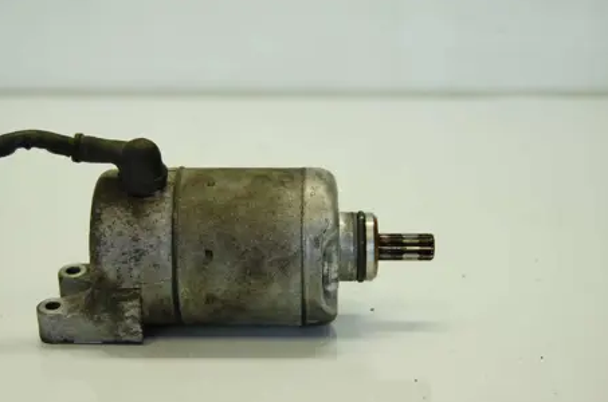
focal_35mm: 72
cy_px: 234
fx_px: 1213
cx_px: 261
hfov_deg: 28.1
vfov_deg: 18.8
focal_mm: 40
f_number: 5
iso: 400
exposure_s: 1/50
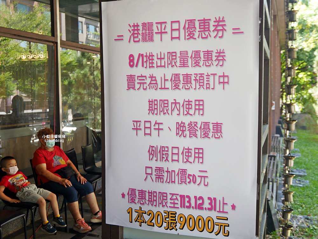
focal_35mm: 38
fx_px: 349
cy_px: 120
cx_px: 159
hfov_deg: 49.0
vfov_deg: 37.8
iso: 200
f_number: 4.4
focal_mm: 19
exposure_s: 1/80
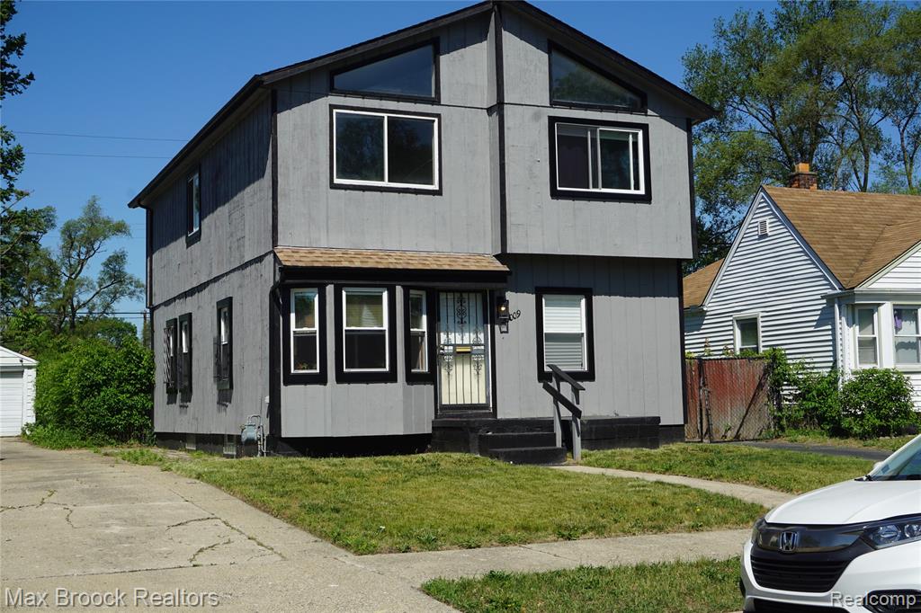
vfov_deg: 28.9
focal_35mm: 46
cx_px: 460
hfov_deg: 42.3
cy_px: 306
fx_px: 1189
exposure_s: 1/200
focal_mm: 31
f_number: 11
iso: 100
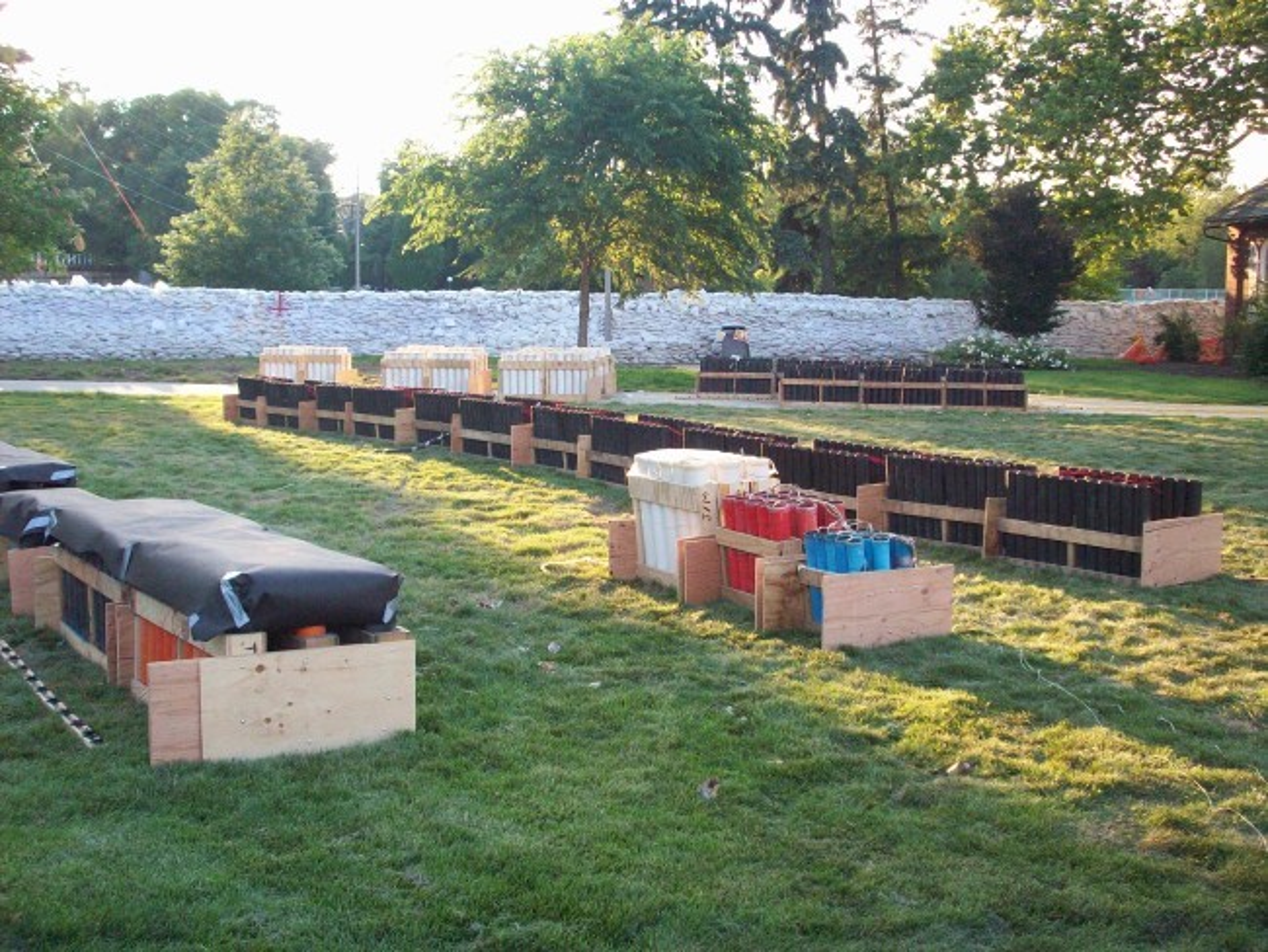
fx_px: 1686
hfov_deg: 41.2
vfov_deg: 31.5
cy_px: 476
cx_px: 634
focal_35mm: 46
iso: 200
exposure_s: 1/238
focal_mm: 7.6
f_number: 3.1
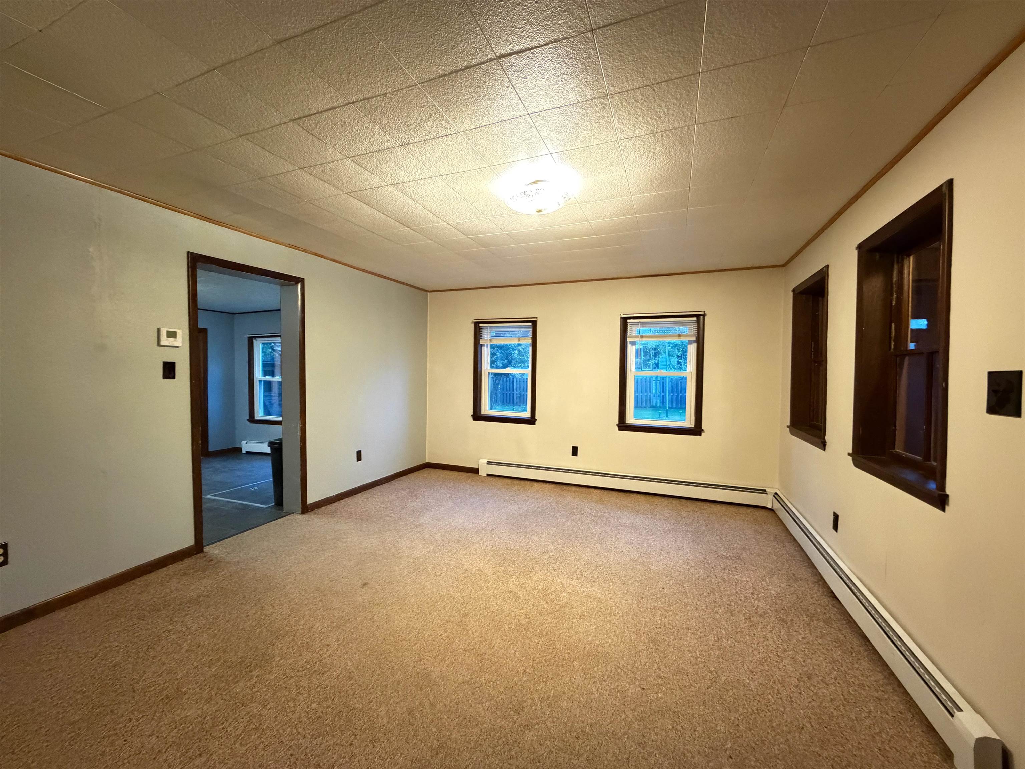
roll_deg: -0.5
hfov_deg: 102.1
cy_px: 384
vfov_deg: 85.7
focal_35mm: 14
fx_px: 415
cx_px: 512
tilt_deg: -1.6
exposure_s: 1/30
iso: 1600
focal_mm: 2.22
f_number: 2.2
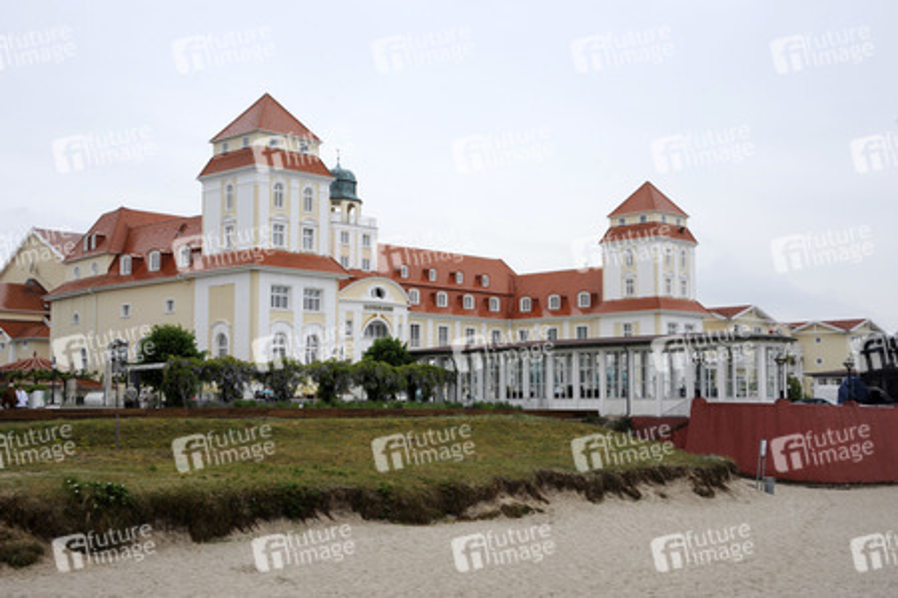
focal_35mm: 48
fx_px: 1197
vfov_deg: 28.1
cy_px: 299
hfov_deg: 41.1
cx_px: 449
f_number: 9
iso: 400
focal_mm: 48
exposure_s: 1/320
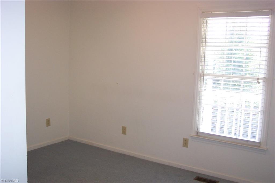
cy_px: 92
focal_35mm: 38
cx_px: 138
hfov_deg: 50.7
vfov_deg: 35.0
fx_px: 290
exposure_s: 1/60
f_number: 2.8
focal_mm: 8
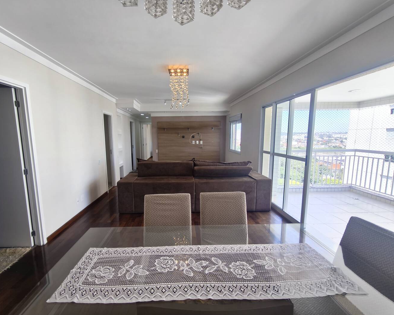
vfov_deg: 80.4
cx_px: 180
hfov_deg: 92.9
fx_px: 187
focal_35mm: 16
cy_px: 160
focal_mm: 1.91
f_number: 2.2
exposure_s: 1/60
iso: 100
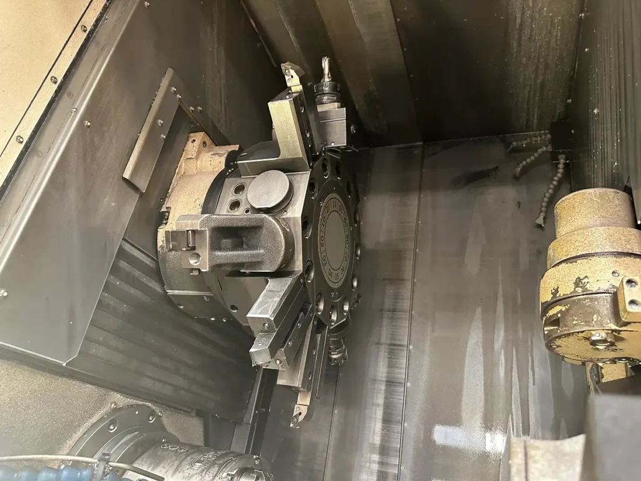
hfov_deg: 71.6
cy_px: 240
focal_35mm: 24
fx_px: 444
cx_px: 320
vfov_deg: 56.8
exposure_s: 1/60
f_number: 1.78
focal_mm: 6.86
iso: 500
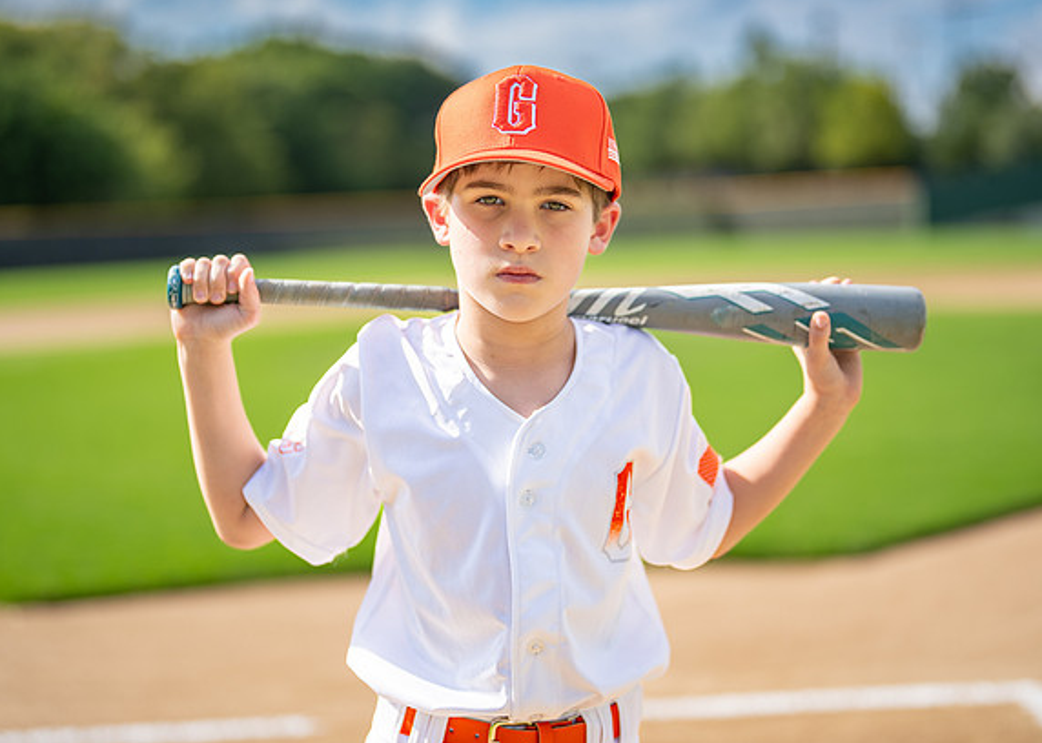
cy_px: 351
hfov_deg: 32.7
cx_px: 522
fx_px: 1775
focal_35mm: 60
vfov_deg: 23.6
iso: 100
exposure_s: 1/5000
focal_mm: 50
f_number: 1.2
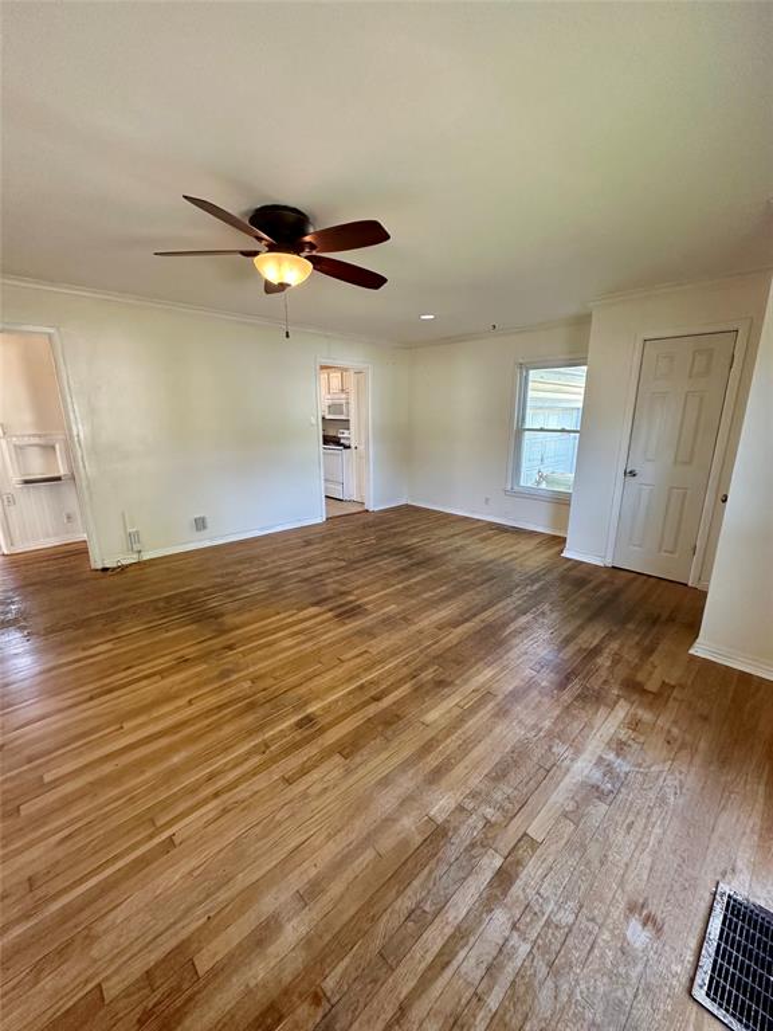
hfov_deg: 85.7
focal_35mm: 14
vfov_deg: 102.1
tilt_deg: -14.4
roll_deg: -1.5
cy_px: 516
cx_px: 386
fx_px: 417
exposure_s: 1/120
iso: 320
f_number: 2.2
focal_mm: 2.22
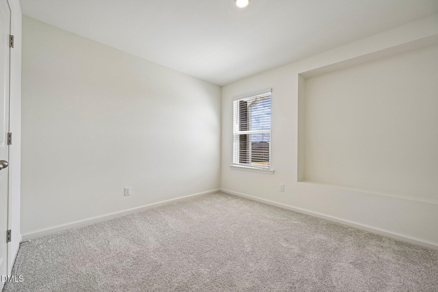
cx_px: 219
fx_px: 170
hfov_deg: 104.3
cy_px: 146
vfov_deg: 81.2
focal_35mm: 14
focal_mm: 14
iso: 100
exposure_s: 1/30
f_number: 8
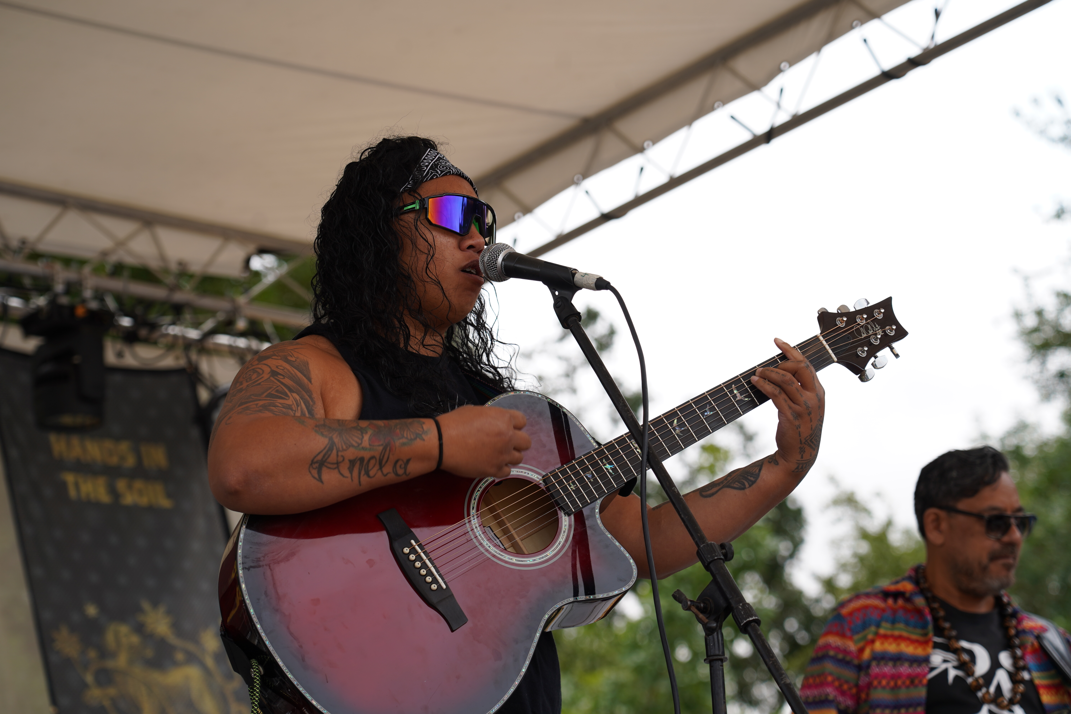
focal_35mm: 105
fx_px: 3124
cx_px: 536
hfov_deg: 19.5
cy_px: 357
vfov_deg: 13.0
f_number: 5
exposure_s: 1/250
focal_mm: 105
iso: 100
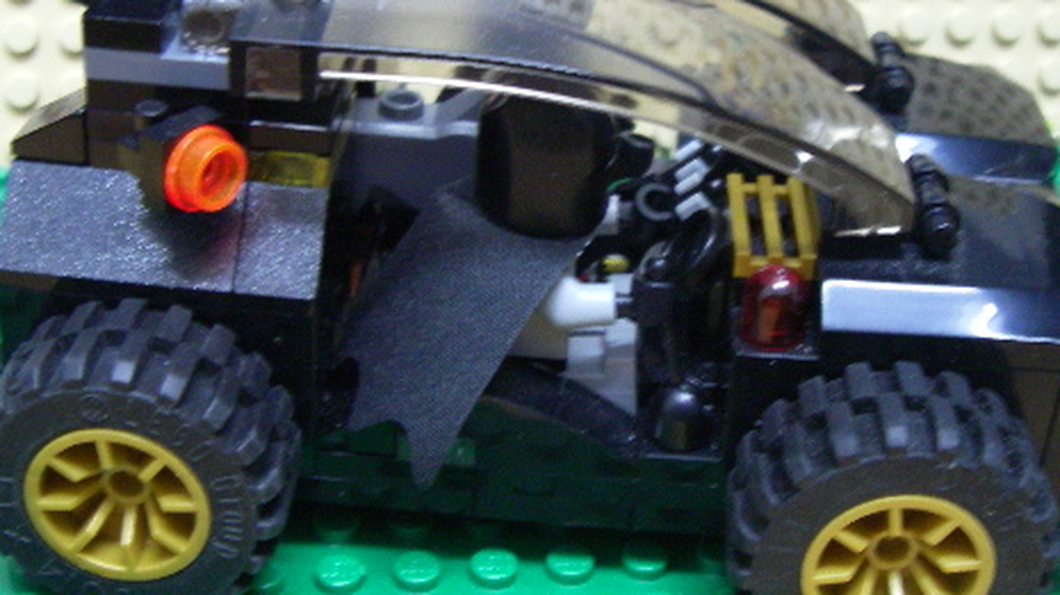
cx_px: 547
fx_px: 1601
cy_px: 205
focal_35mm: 57
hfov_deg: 36.6
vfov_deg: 21.0
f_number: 3.3
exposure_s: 1/4
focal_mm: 6.3
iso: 320
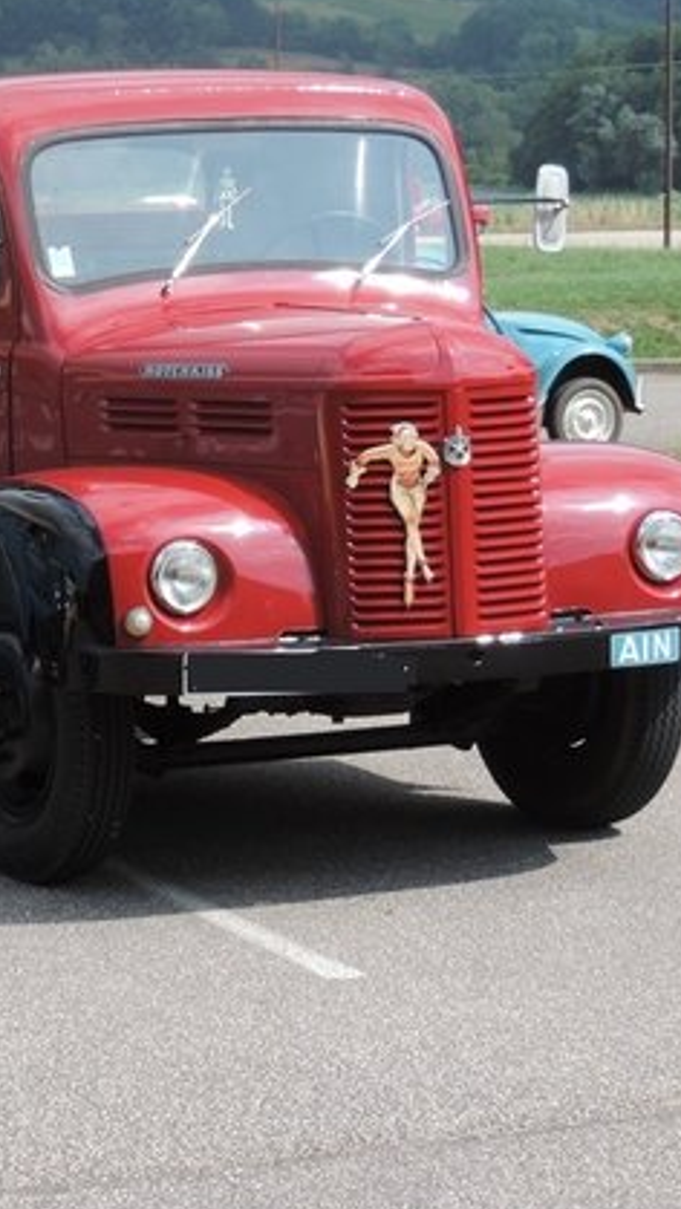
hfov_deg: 11.7
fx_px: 3207
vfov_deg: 21.3
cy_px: 483
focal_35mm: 100
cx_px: -248
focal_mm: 9.8
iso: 80
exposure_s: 1/500
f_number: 3.7
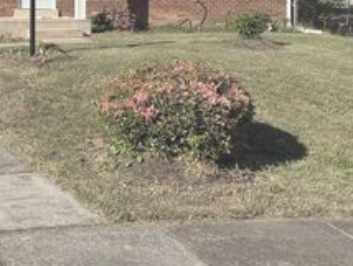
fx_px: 572
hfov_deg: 31.1
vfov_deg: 24.9
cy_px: 1
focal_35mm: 56
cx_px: -20
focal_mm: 6.76
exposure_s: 1/4310
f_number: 1.78
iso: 80
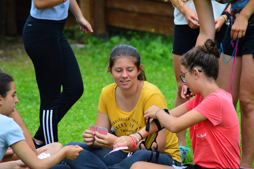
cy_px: 84
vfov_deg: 6.5
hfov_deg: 9.8
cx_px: 127
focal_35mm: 210
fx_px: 1480
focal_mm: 140
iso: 220
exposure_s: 1/400
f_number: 4.2
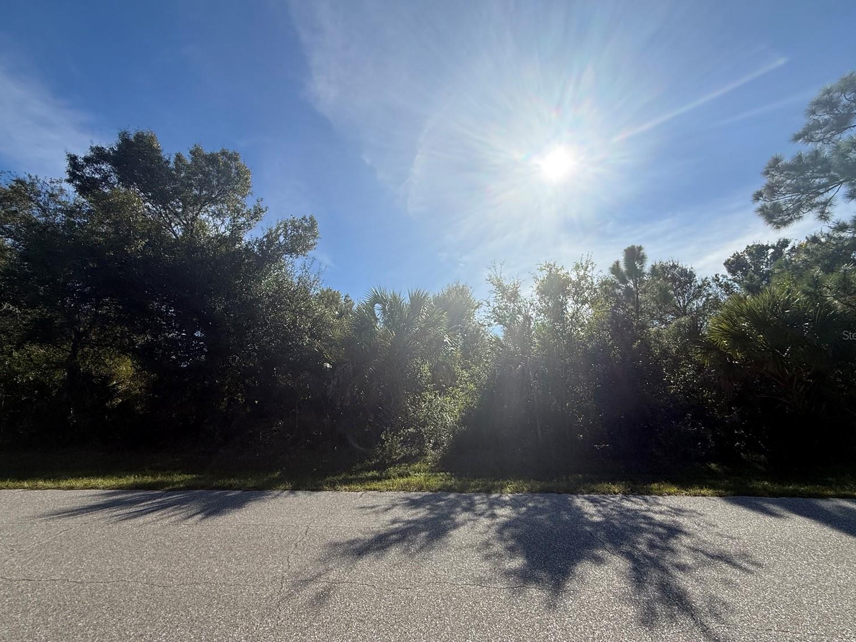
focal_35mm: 15
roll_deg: -0.3
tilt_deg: +10.6
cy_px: 335
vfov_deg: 81.7
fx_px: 371
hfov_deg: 98.1
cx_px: 438
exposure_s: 1/3289
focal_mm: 2.22
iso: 50
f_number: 2.2
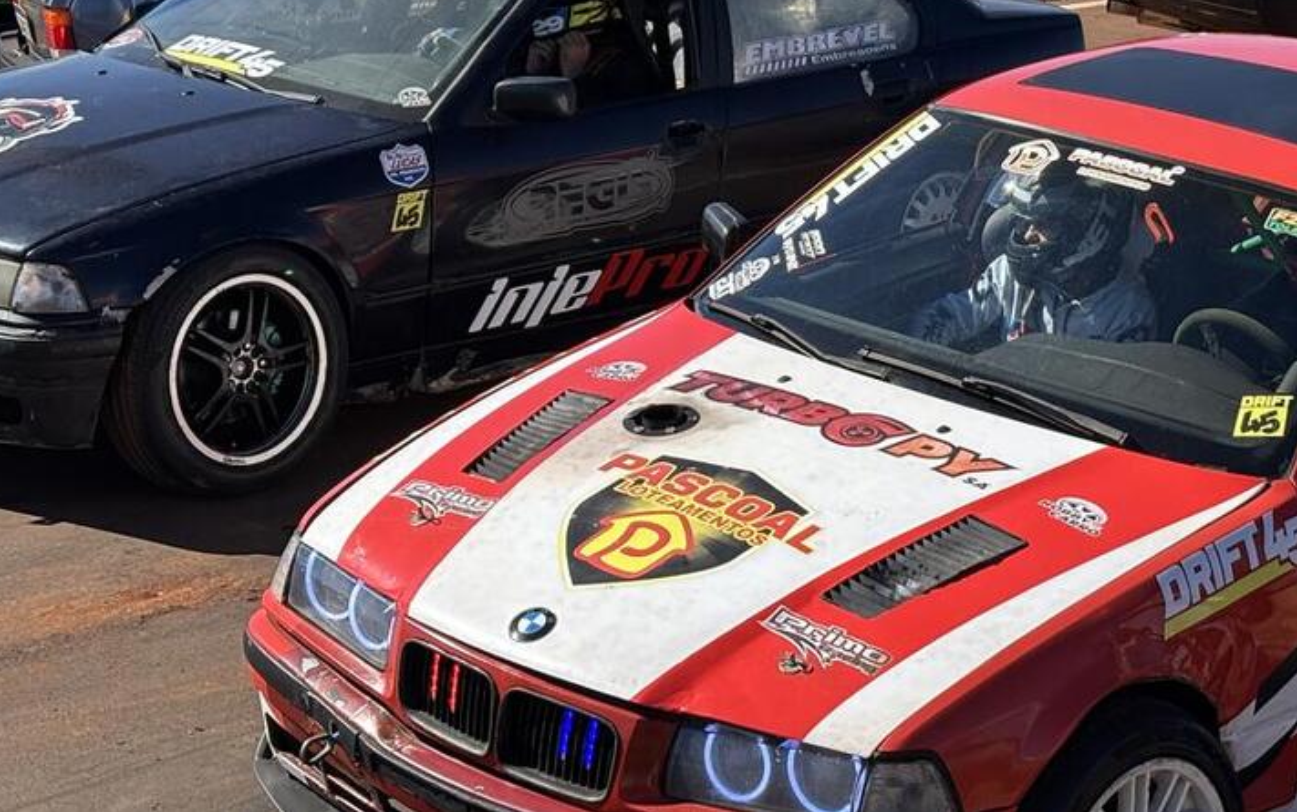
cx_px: 877
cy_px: -5
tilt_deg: -9.4
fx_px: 3289
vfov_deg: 13.9
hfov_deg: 22.2
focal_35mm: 93
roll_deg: -3.0
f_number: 1.6
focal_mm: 5.96
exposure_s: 1/1751
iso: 32
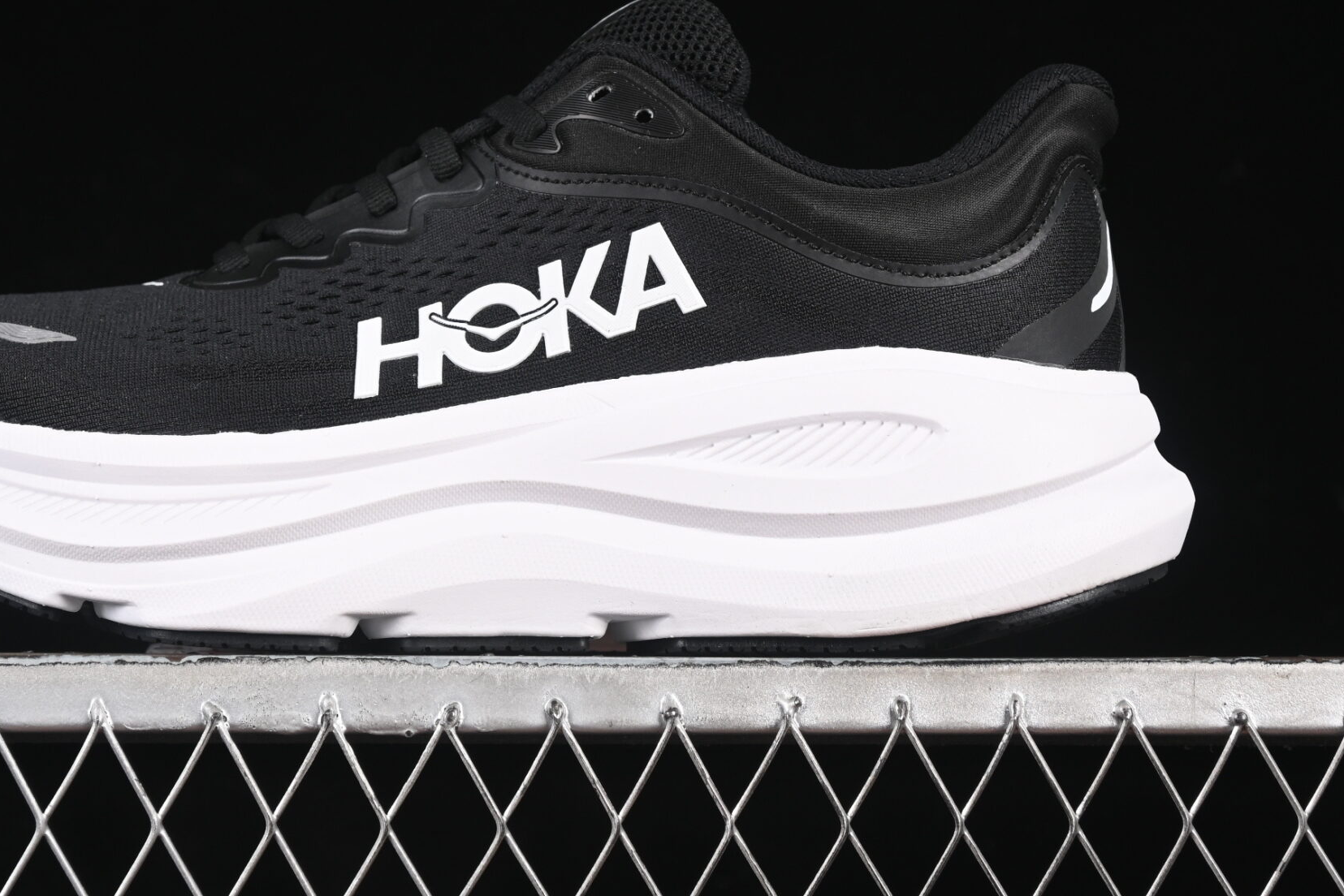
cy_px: 225
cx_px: 490
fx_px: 4331
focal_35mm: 116
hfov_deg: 17.6
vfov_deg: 11.8
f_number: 6.3
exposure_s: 1/60
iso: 160
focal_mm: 50
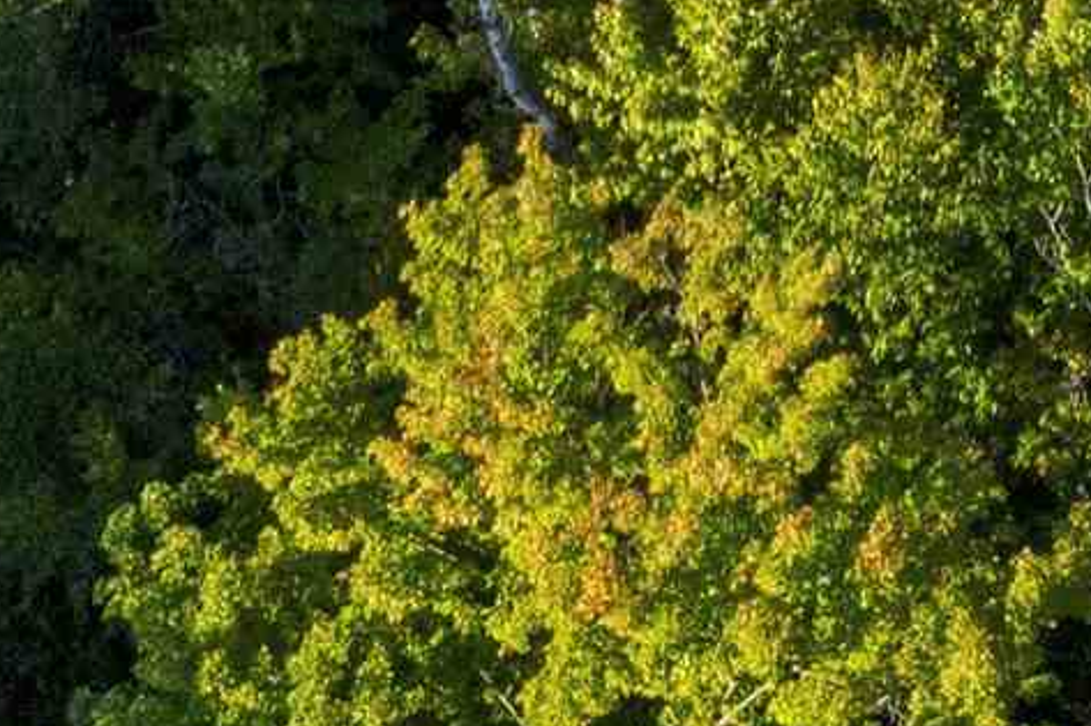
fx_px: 4332
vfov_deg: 8.1
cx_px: 996
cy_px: -1535
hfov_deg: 14.2
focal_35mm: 143
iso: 100
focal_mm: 8.38
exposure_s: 1/2500
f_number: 2.8
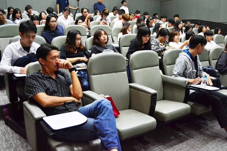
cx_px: 114
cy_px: 76
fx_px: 208
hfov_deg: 57.2
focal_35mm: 33
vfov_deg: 40.0
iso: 1600
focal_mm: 22
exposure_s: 1/30
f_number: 4
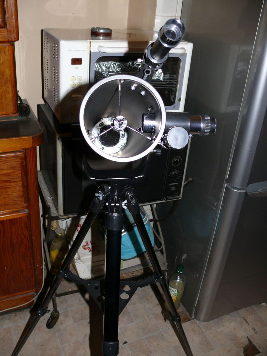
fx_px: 360
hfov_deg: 40.7
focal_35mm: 35
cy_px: 178
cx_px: 134
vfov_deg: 52.6
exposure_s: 1/30
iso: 100
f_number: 2.8
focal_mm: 7.4
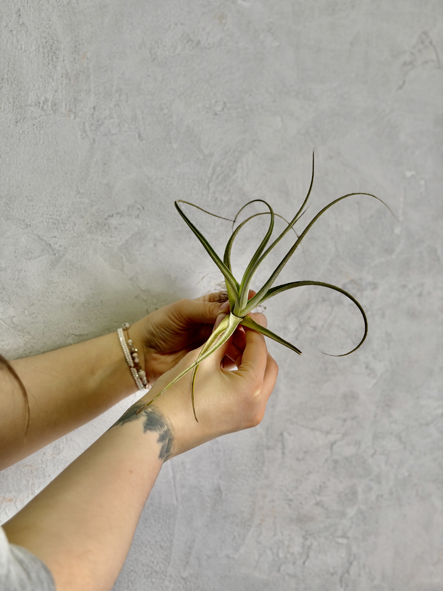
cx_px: 222
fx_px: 819
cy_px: 296
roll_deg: +0.7
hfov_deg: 30.3
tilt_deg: -2.7
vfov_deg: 39.7
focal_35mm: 48
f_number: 1.78
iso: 64
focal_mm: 6.76
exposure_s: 1/455
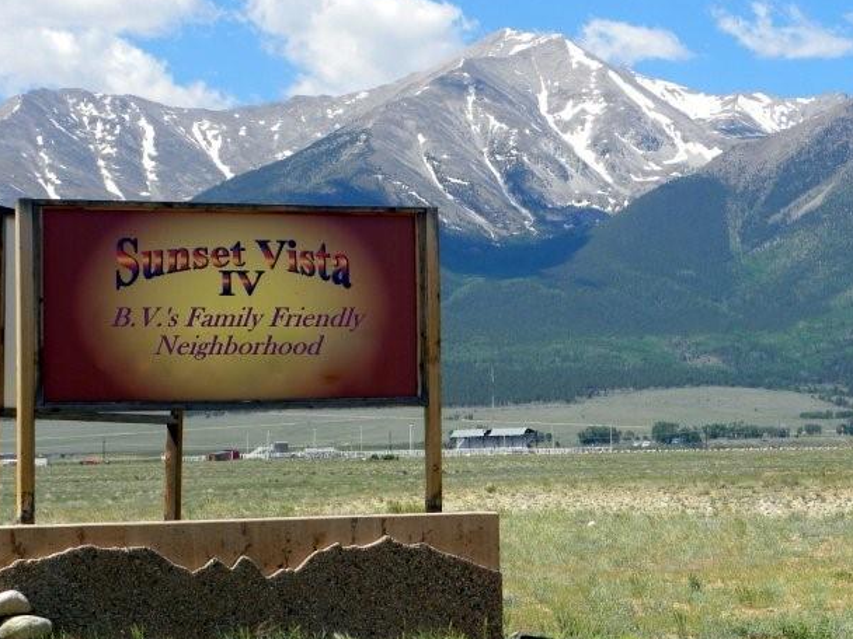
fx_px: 3080
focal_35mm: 125
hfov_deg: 15.7
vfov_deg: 11.9
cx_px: 530
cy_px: 290
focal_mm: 16.9
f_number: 5.6
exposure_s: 1/262
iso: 64
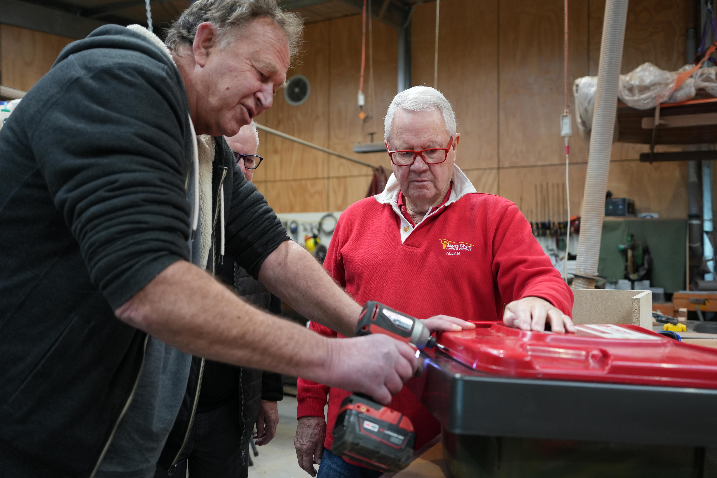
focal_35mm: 33
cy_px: 239
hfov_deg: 57.2
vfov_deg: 40.0
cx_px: 358
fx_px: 657
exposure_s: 1/100
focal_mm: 33
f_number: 3.2
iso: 1250
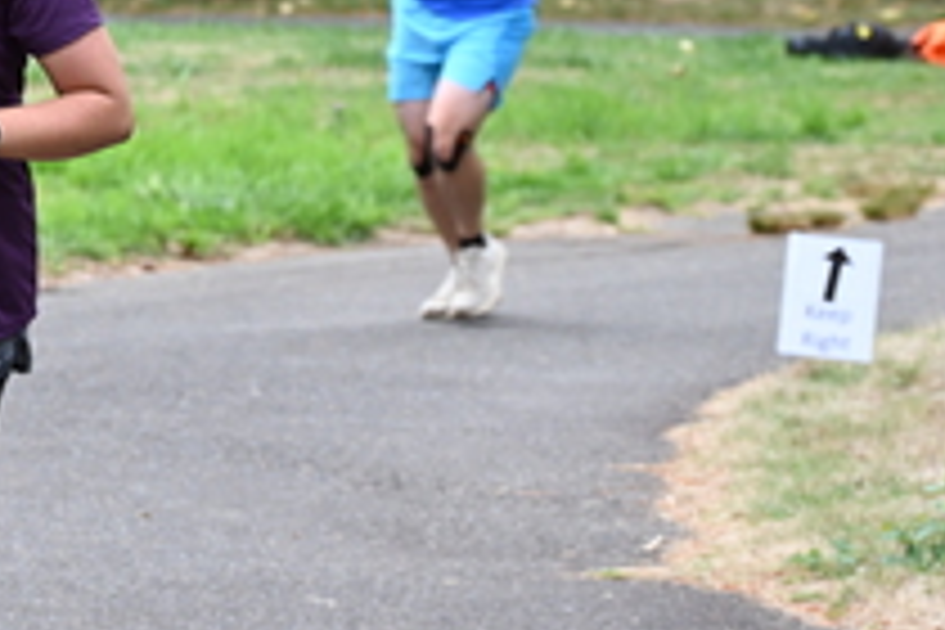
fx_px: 7139
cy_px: 43
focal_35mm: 272
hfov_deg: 7.5
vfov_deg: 5.0
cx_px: -166
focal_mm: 104
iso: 360
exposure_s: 1/250
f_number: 6.3
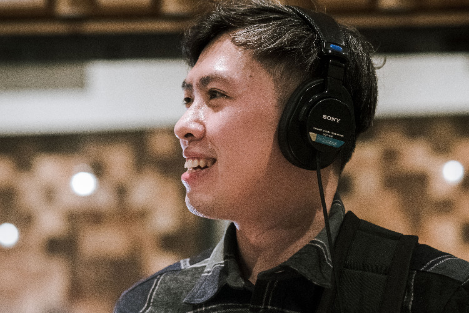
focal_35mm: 145
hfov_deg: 14.1
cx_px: 265
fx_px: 1890
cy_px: 252
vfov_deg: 9.5
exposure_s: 1/60
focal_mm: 85
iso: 5000
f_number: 2.8
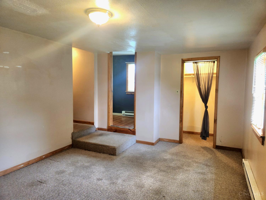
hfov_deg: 73.9
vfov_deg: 58.9
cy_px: 100
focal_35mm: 23
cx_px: 133
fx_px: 177
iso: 200
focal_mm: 5.4
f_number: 1.8
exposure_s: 1/60.2
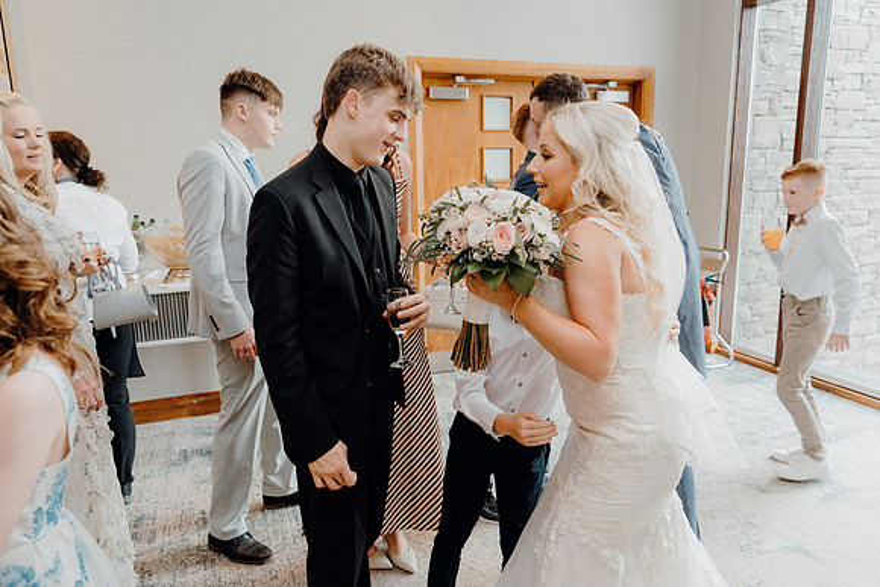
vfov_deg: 51.3
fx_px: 611
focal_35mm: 25
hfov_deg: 71.5
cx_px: 440
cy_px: 294
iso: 2500
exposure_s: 1/200
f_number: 3.5
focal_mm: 25
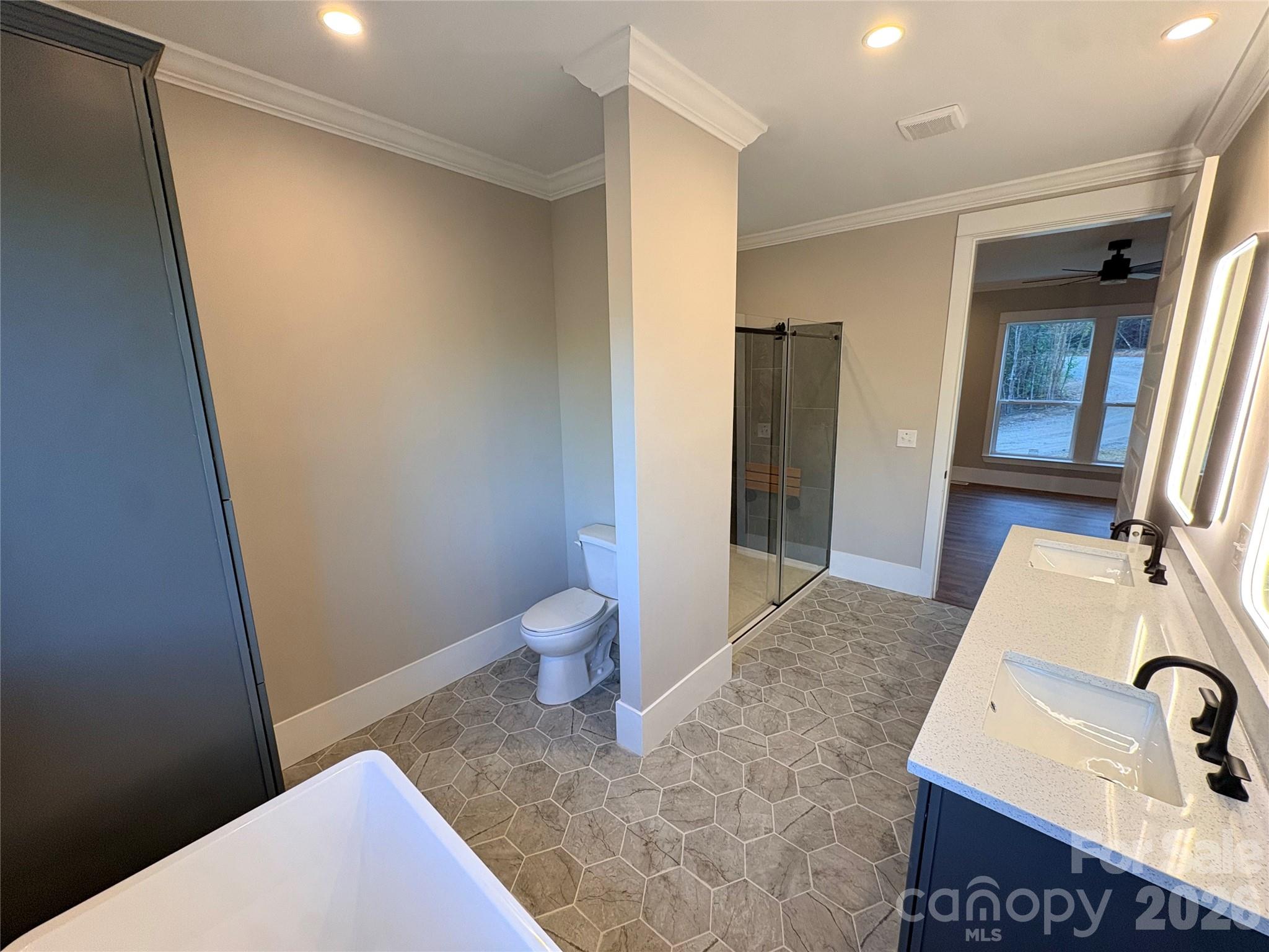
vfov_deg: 85.7
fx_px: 513
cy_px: 476
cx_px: 634
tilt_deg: -11.3
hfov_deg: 102.1
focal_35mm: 14
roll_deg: +1.7
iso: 160
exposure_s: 1/120
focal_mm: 2.22
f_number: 2.2
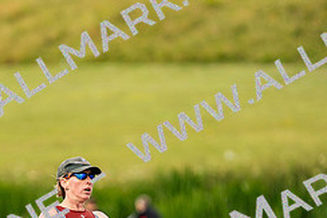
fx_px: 10733
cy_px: 185
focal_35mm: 1181
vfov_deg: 1.2
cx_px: 29
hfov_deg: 1.7
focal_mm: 496
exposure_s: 1/2000
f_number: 6.3
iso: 500
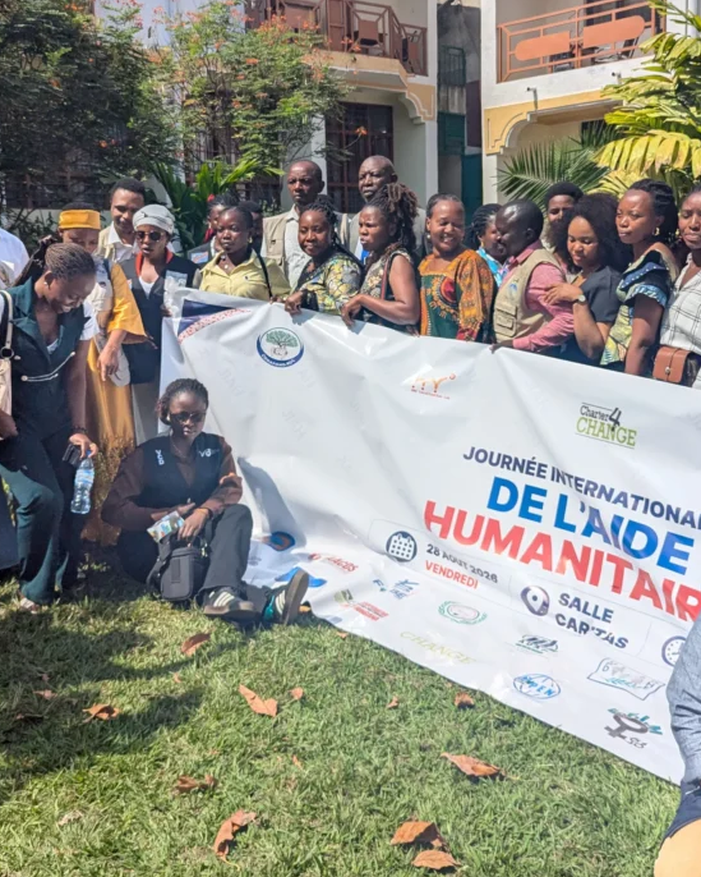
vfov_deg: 51.5
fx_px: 907
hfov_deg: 42.2
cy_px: 408
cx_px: 359
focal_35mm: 35
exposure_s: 1/4525
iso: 61
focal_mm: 6.81
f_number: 1.85
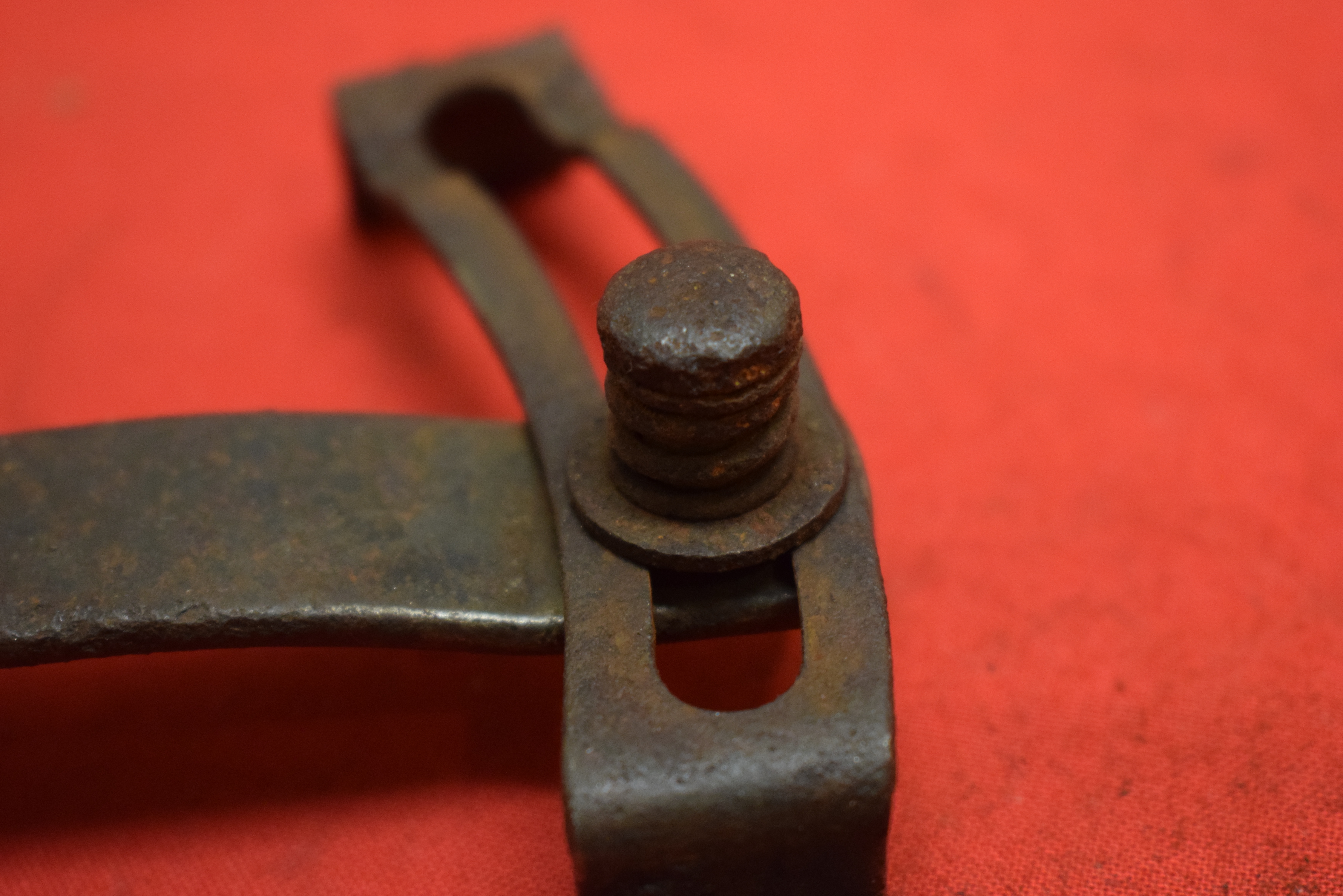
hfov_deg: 28.1
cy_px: 448
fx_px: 2687
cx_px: 672
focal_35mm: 72
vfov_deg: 18.9
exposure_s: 1/100
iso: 2000
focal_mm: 48
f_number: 5.3
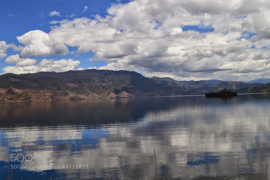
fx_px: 292
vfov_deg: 34.2
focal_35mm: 39
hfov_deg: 49.6
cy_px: 90
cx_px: 135
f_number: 11
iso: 320
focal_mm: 26
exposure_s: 1/500
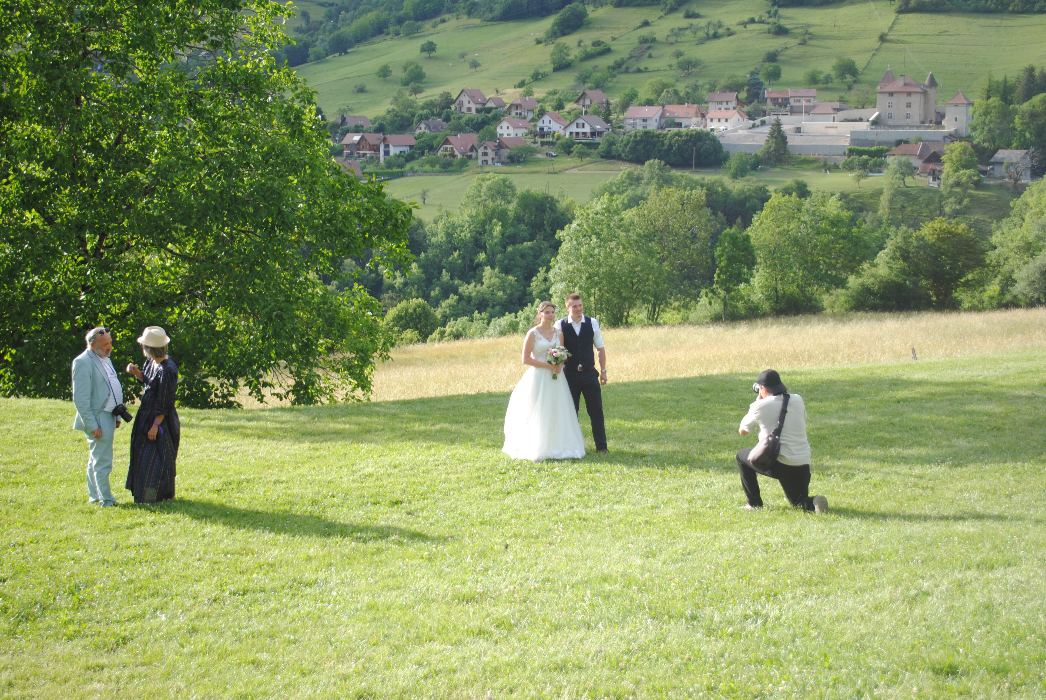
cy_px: 350
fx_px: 1484
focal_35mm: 51
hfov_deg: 38.8
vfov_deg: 26.6
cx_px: 523
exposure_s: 1/200
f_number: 7.1
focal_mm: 34
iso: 100
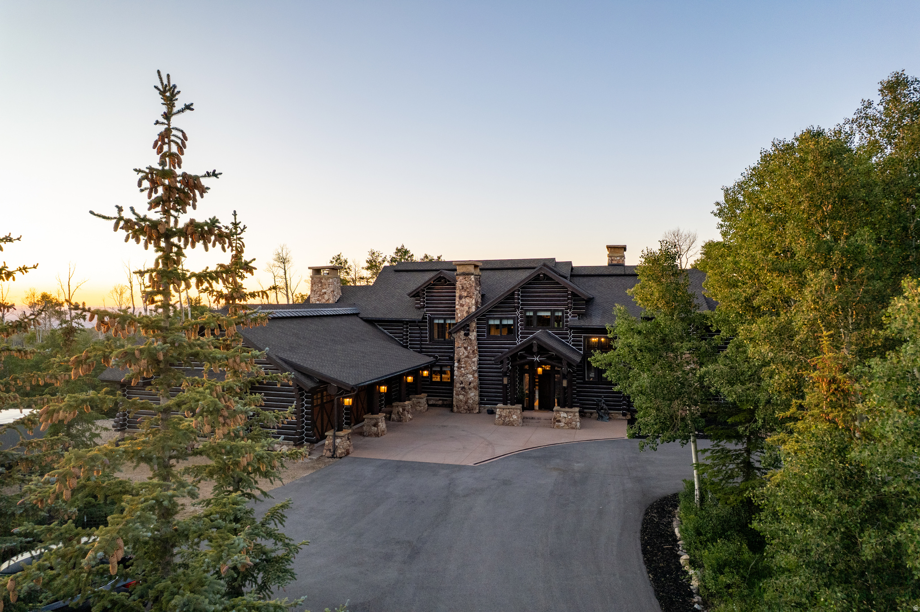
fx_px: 562
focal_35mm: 22
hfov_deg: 78.6
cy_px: 306
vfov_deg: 57.2
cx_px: 460
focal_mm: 8.38
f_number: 2.8
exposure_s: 1/160
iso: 100
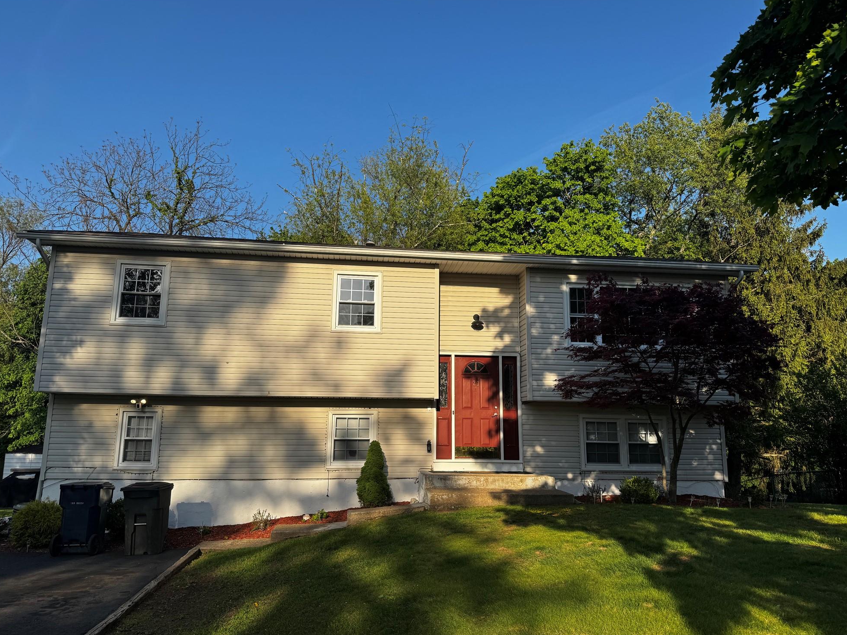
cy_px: 325
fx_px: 612
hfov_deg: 69.4
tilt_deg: +11.2
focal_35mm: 25
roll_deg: -1.2
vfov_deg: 54.9
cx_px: 428
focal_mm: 6.76
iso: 80
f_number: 1.78
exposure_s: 1/3096
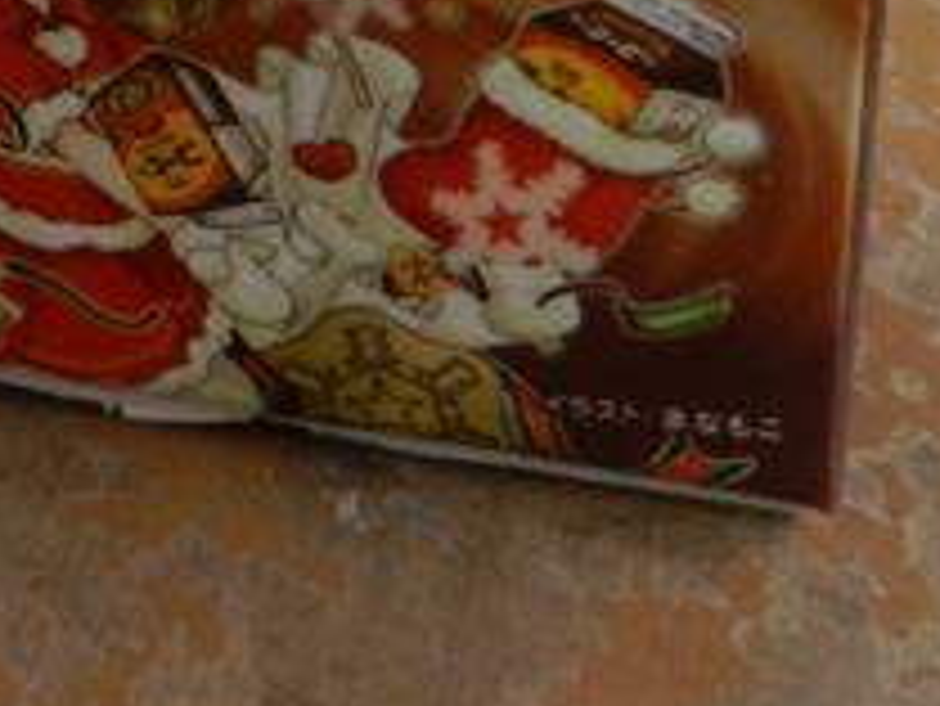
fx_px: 2391
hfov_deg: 19.4
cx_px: -477
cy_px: -594
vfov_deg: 14.6
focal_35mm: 88
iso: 160
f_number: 3.4
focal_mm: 4
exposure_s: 1/50
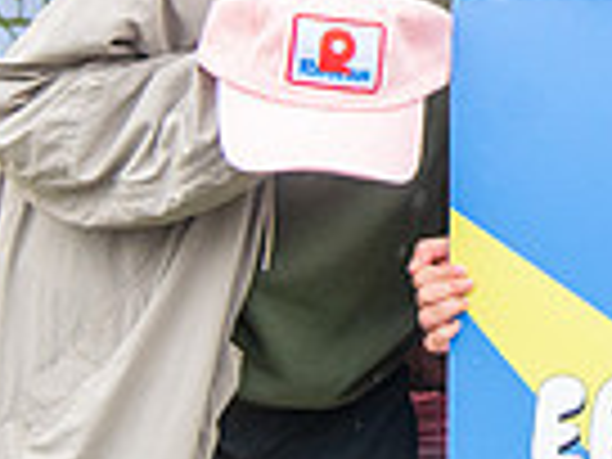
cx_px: 789
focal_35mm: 168
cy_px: -104
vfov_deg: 8.7
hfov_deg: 11.5
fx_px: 2970
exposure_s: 1/640
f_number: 4
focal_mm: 40
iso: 2000
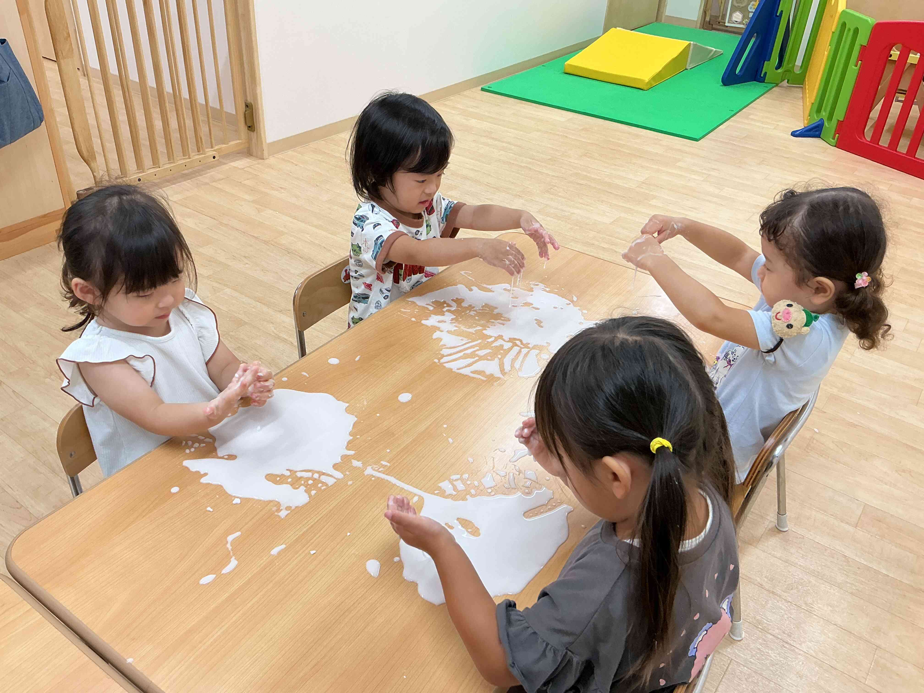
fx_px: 774
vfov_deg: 48.2
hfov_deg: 61.7
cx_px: 462
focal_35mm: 29
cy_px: 346
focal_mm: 3
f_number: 1.8
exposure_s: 1/120
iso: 50
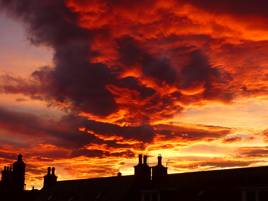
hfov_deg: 38.2
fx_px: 387
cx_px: 134
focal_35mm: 50
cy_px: 100
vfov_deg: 29.1
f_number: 2.8
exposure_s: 1/160
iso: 100
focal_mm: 9.1
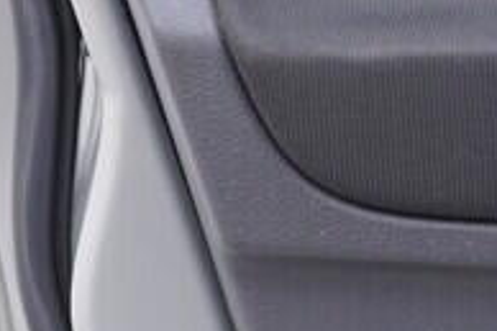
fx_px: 3683
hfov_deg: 7.2
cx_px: 1242
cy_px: 200
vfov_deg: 5.1
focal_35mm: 267
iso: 125
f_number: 3.2
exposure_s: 1/50
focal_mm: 24
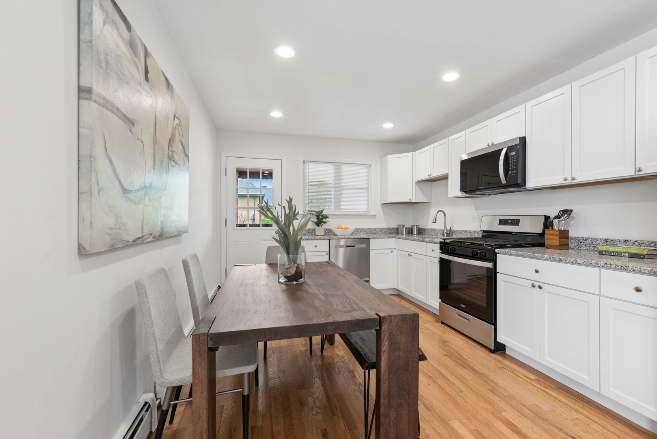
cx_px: 328
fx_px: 274
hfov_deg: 100.4
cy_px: 220
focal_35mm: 15
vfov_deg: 77.4
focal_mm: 15
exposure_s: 1/3.33
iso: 400
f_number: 11
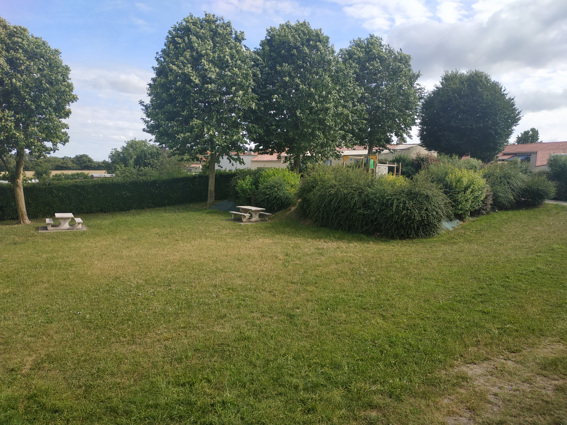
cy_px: 212
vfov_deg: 56.8
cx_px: 284
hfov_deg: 71.6
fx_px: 393
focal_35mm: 24
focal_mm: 3.94
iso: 160
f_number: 1.9
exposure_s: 1/1687
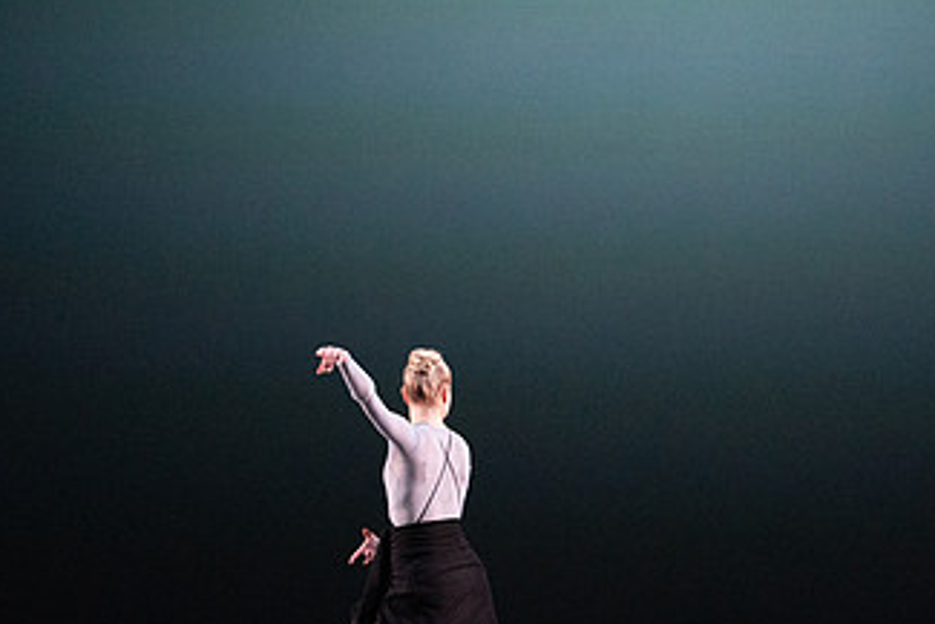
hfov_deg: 7.4
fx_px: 7223
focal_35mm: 278
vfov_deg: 4.9
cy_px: 485
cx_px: 613
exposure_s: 1/500
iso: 12800
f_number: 6.3
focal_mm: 156
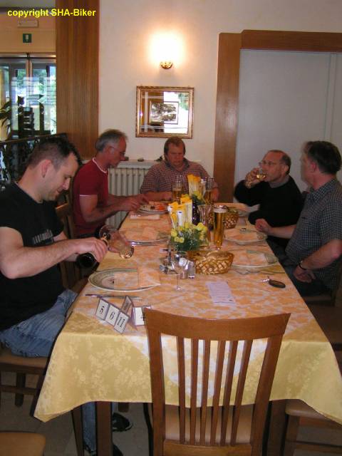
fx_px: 501
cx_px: 171
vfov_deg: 49.0
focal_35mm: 38
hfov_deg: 37.7
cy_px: 228
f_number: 2.8
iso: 200
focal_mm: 5.8
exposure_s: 1/40
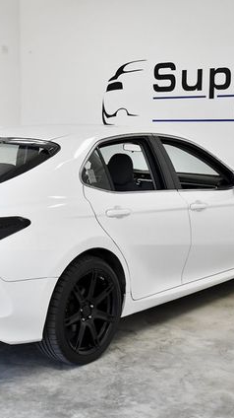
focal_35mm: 57
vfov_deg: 36.6
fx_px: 630
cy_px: 209
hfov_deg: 20.9
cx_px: 55
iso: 2500
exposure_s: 1/1250
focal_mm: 24
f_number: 5.6
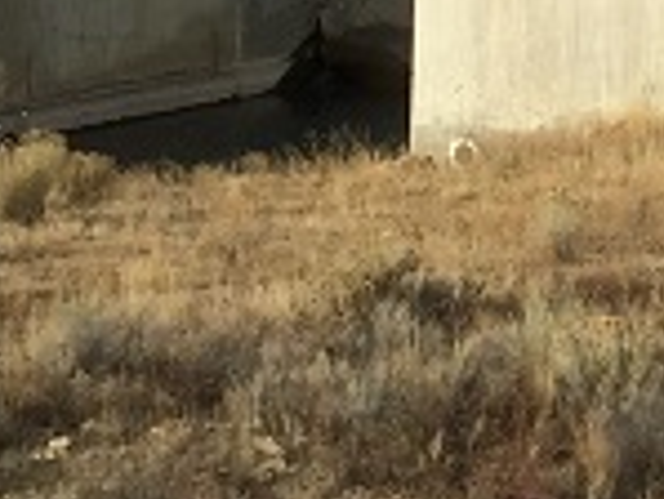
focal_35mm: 156
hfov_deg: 11.0
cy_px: -200
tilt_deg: +1.1
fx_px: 2995
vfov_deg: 9.3
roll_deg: -1.9
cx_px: 1484
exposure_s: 1/1364
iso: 32
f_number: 2.2
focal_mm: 4.15
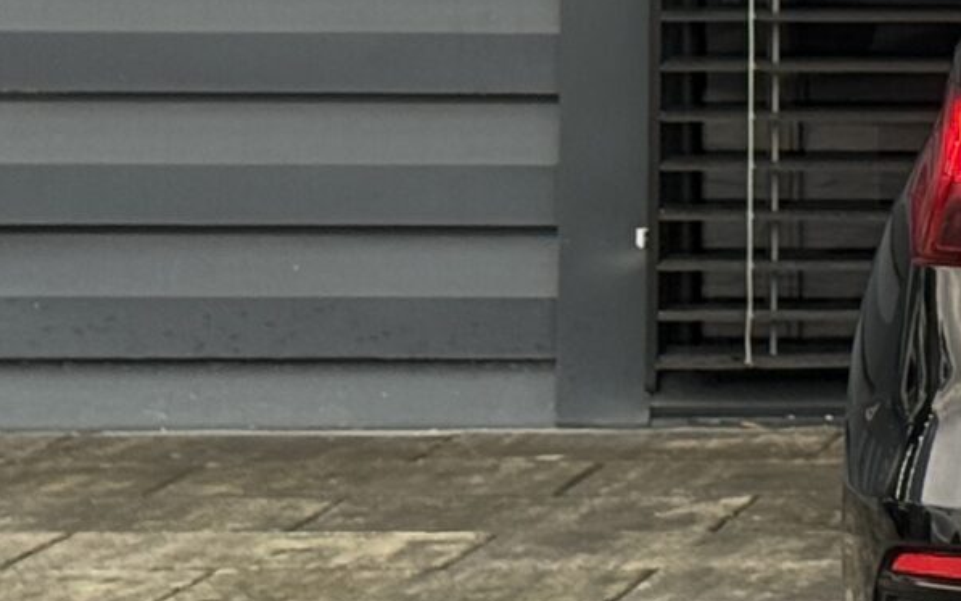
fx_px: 5709
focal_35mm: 218
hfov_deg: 9.1
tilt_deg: +0.0
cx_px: 1903
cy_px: -266
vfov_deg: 6.0
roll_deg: +0.3
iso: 125
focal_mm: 6.76
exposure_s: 1/242
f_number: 1.78
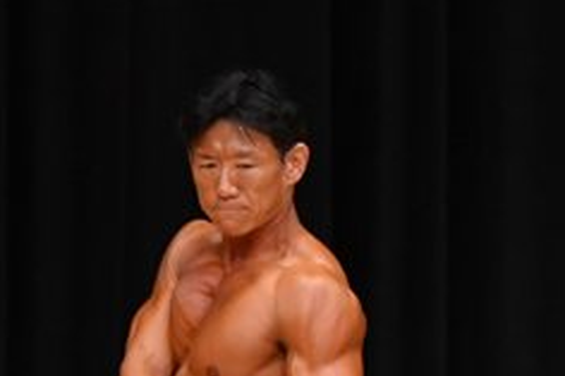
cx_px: 727
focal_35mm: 885
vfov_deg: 1.6
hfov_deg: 2.3
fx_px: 13879
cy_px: 611
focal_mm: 180
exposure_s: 1/400
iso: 3200
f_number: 5.6
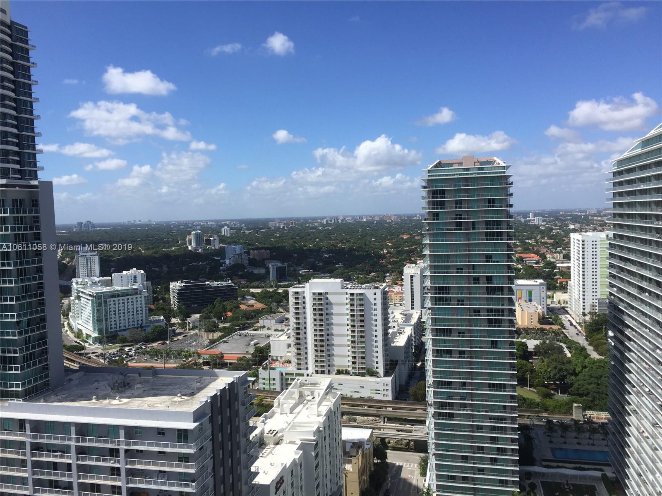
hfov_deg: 61.7
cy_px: 248
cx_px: 331
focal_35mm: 29
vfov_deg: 48.2
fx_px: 555
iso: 32
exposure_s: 1/2639
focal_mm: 4.15
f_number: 2.2
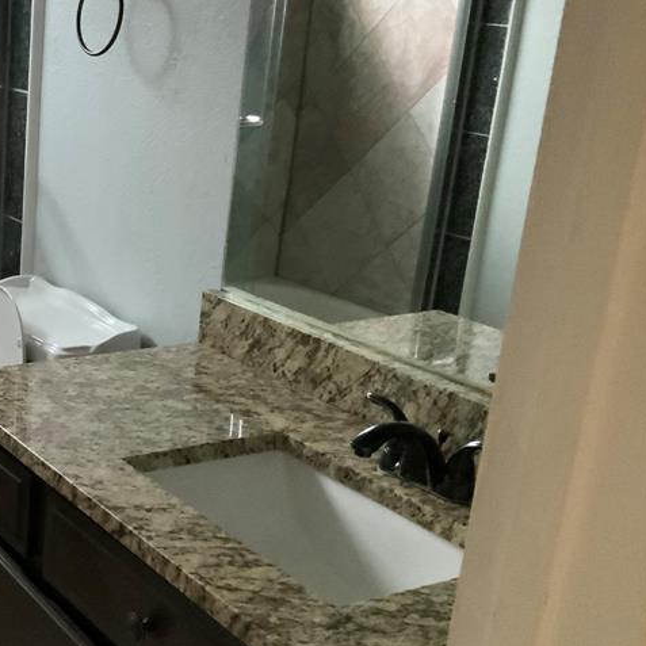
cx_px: -42
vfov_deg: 31.1
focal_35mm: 55
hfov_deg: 28.6
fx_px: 1161
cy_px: 336
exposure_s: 1/30
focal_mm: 3
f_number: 1.8
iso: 500
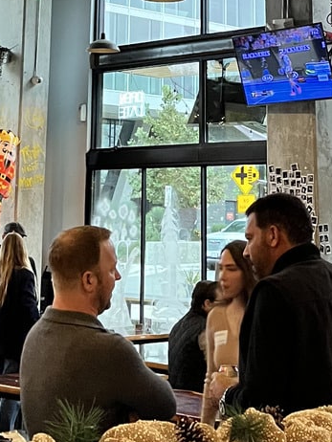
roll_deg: +0.4
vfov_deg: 20.3
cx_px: 176
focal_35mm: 90
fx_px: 1150
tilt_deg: +13.7
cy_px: -99
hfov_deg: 16.4
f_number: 1.6
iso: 500
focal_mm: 5.1
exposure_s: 1/60
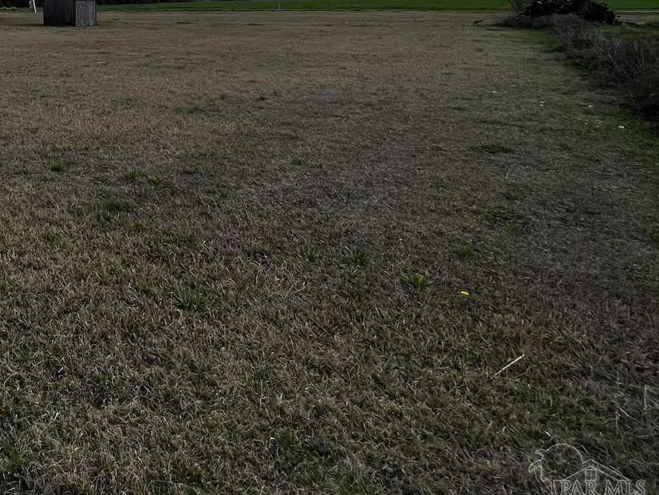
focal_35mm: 30
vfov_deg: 38.8
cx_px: -99
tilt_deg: +5.3
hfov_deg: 43.2
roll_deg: +2.0
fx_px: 571
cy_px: -46
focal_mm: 1.57
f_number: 1.8
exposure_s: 1/2660
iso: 32
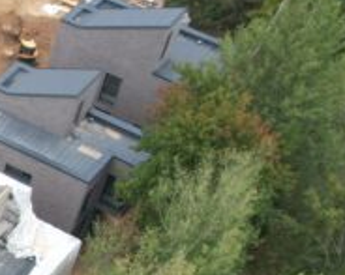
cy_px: 293
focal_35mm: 115
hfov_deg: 13.9
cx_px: -369
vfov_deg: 13.2
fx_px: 1174
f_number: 2.8
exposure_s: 1/320
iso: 100
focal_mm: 8.38
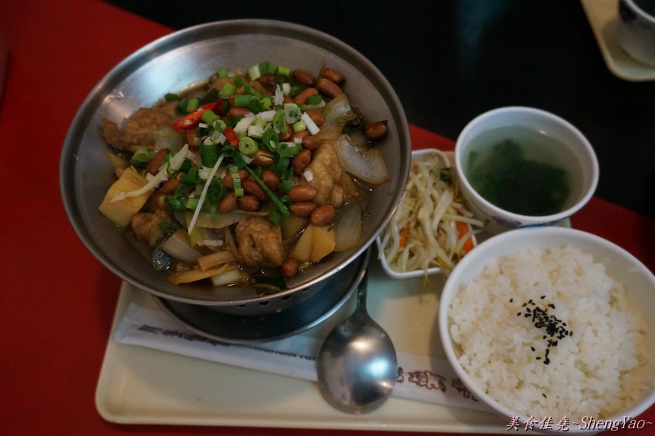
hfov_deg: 59.5
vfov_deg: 41.6
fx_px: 573
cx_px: 328
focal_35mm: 32
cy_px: 218
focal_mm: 21
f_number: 4
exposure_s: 1/125
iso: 3200
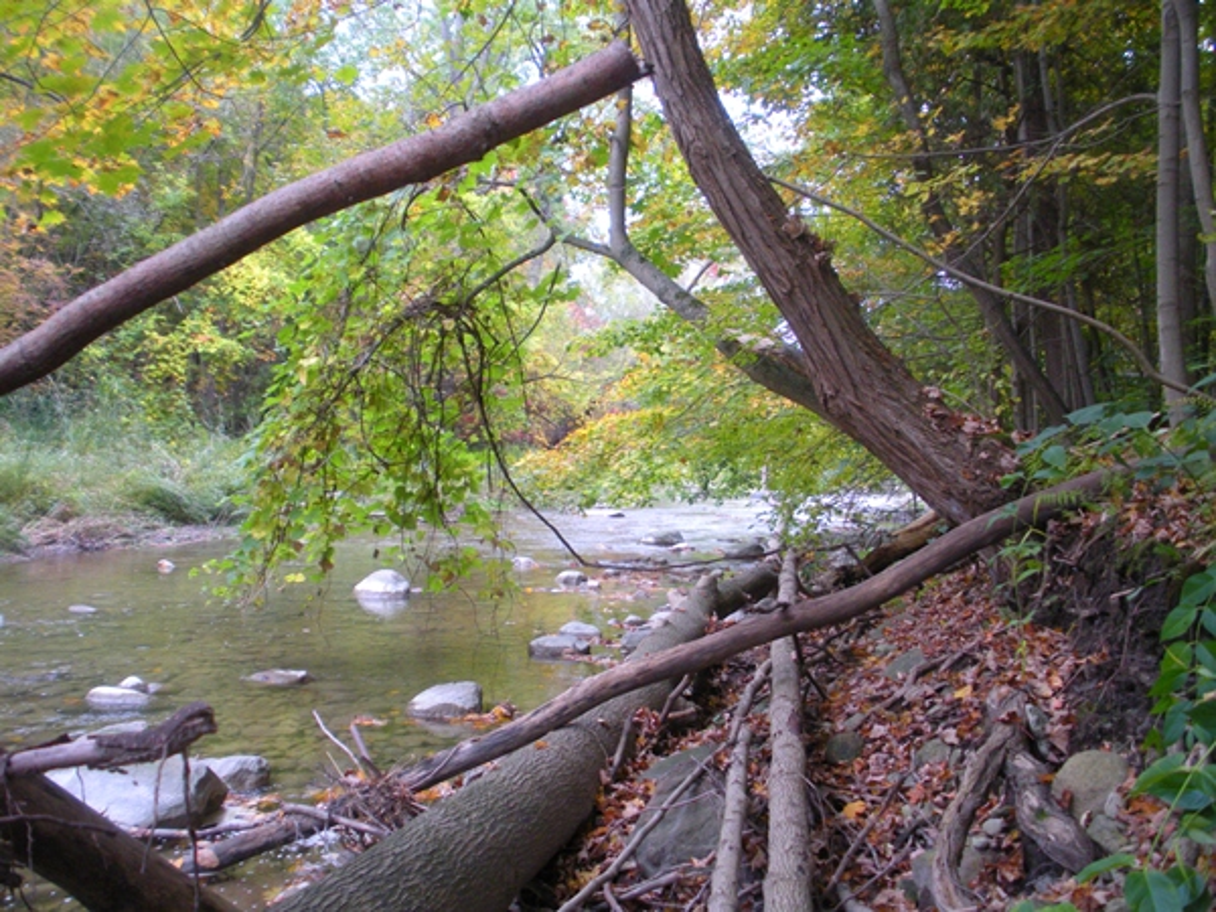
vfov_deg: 39.7
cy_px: 456
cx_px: 608
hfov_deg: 51.4
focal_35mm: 36
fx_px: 1265
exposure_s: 1/57
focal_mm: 6.3
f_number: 3.5
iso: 207
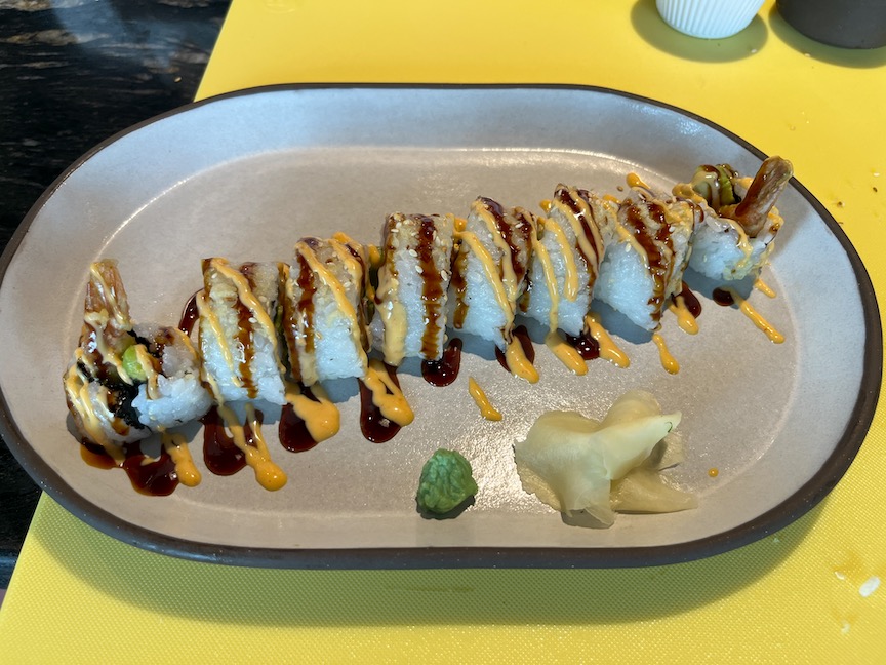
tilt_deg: -55.4
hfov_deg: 67.3
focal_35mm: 26
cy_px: 332
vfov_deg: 53.1
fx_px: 665
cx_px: 443
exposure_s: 1/98
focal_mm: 5.1
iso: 100
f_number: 1.6
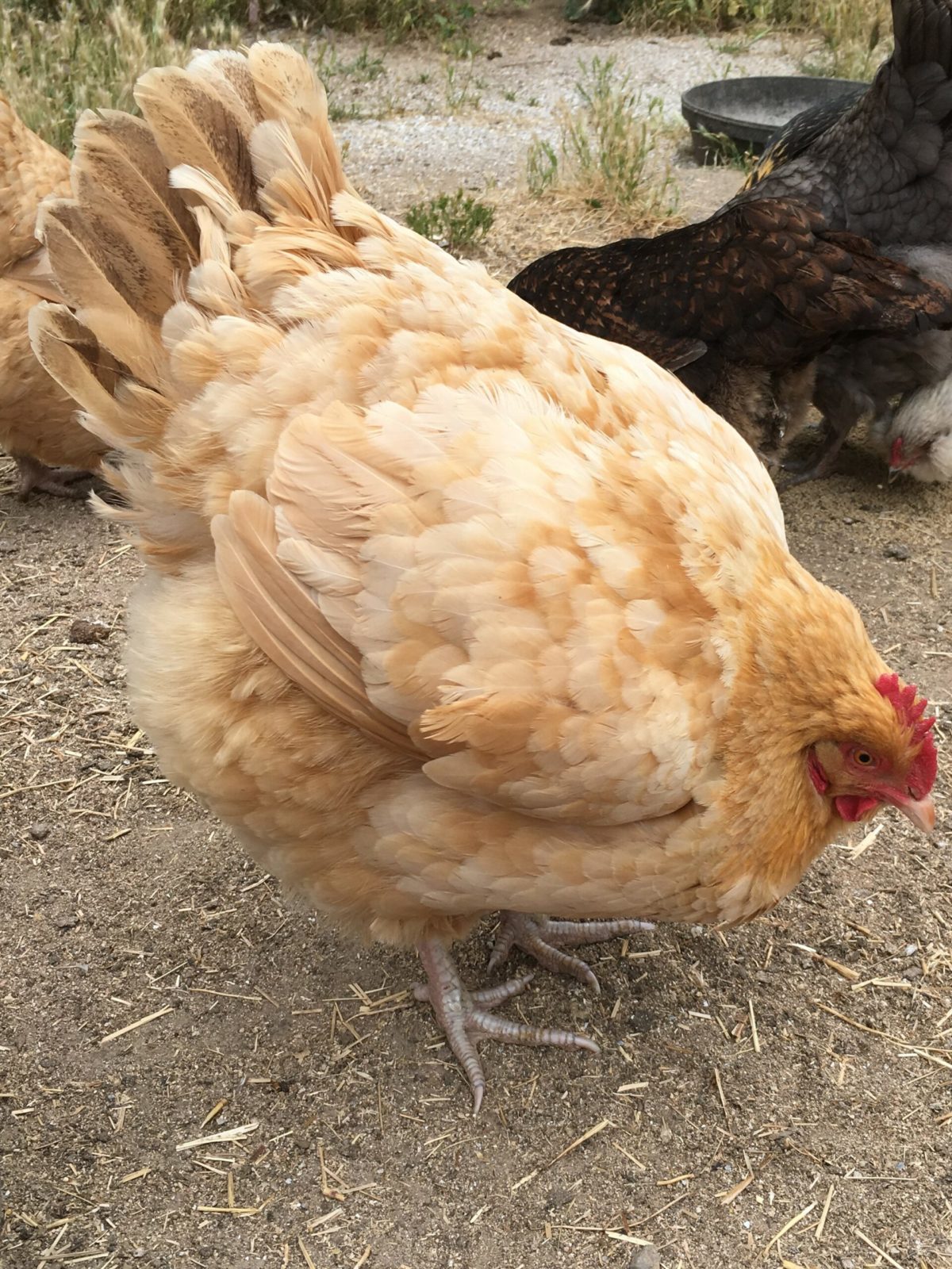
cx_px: 476
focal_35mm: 29
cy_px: 634
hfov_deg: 48.2
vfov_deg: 61.7
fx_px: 1063
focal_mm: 4.15
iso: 25
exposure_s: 1/396
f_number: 2.2
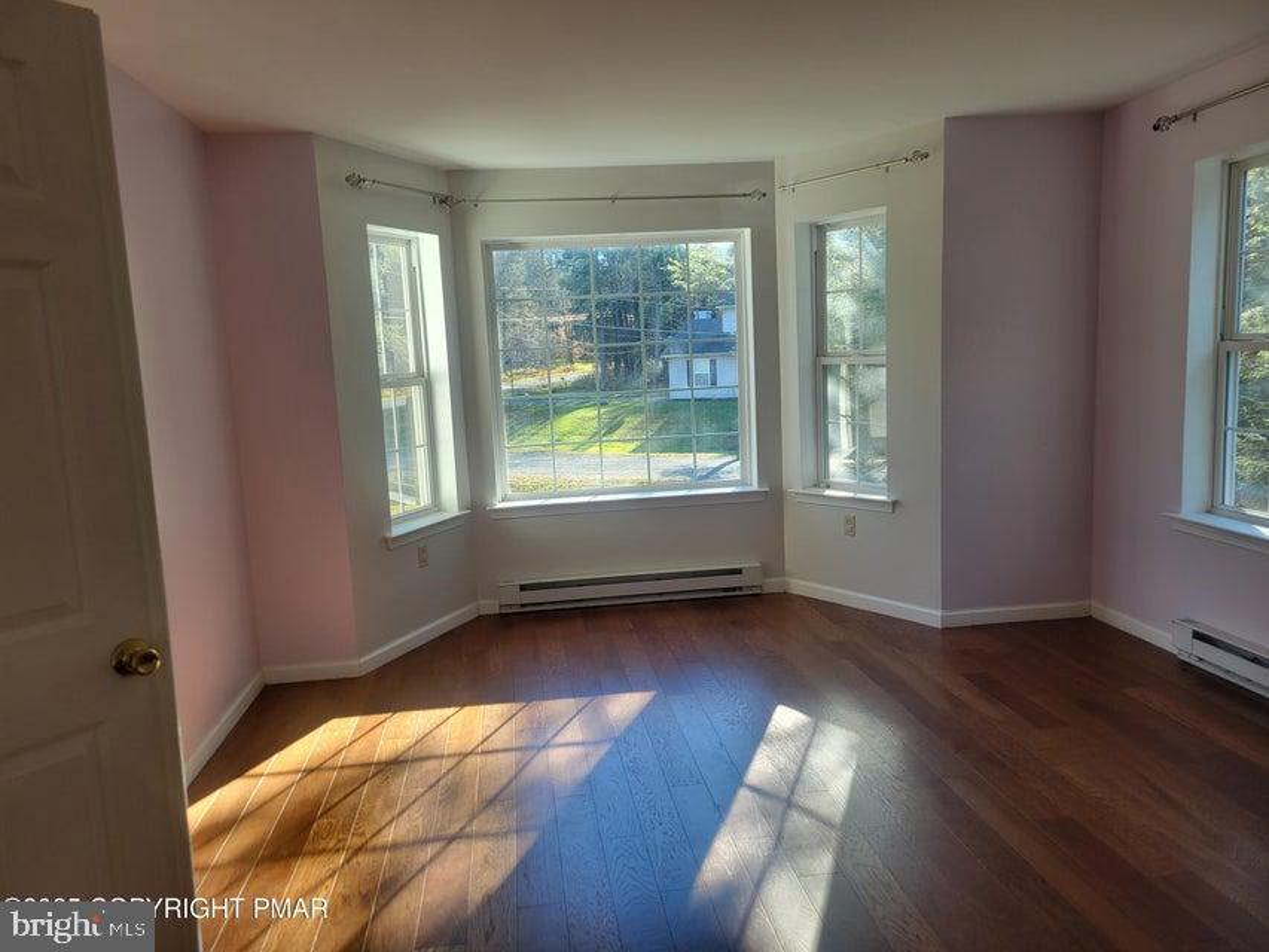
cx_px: 634
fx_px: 953
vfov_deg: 53.1
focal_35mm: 26
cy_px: 476
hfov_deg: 67.3
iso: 40
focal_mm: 5.4
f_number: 1.8
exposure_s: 1/120
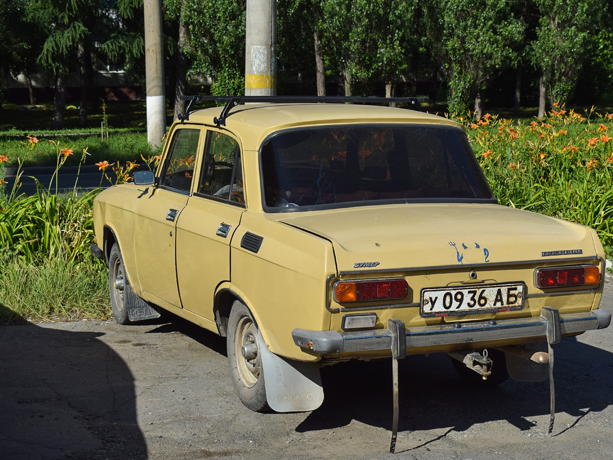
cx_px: 335
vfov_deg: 23.3
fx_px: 1116
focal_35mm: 63
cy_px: 228
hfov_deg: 30.7
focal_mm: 38
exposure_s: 1/1250
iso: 200
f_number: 7.1
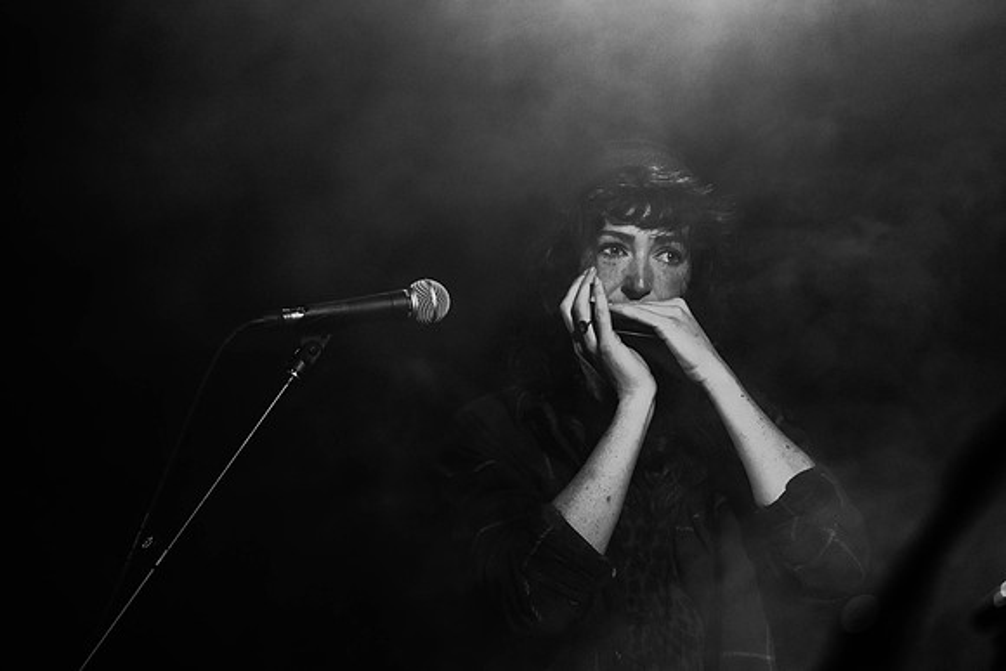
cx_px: 533
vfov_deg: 6.4
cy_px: 290
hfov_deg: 9.6
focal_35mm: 214
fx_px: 5971
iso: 800
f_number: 2.8
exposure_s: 1/200
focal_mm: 180
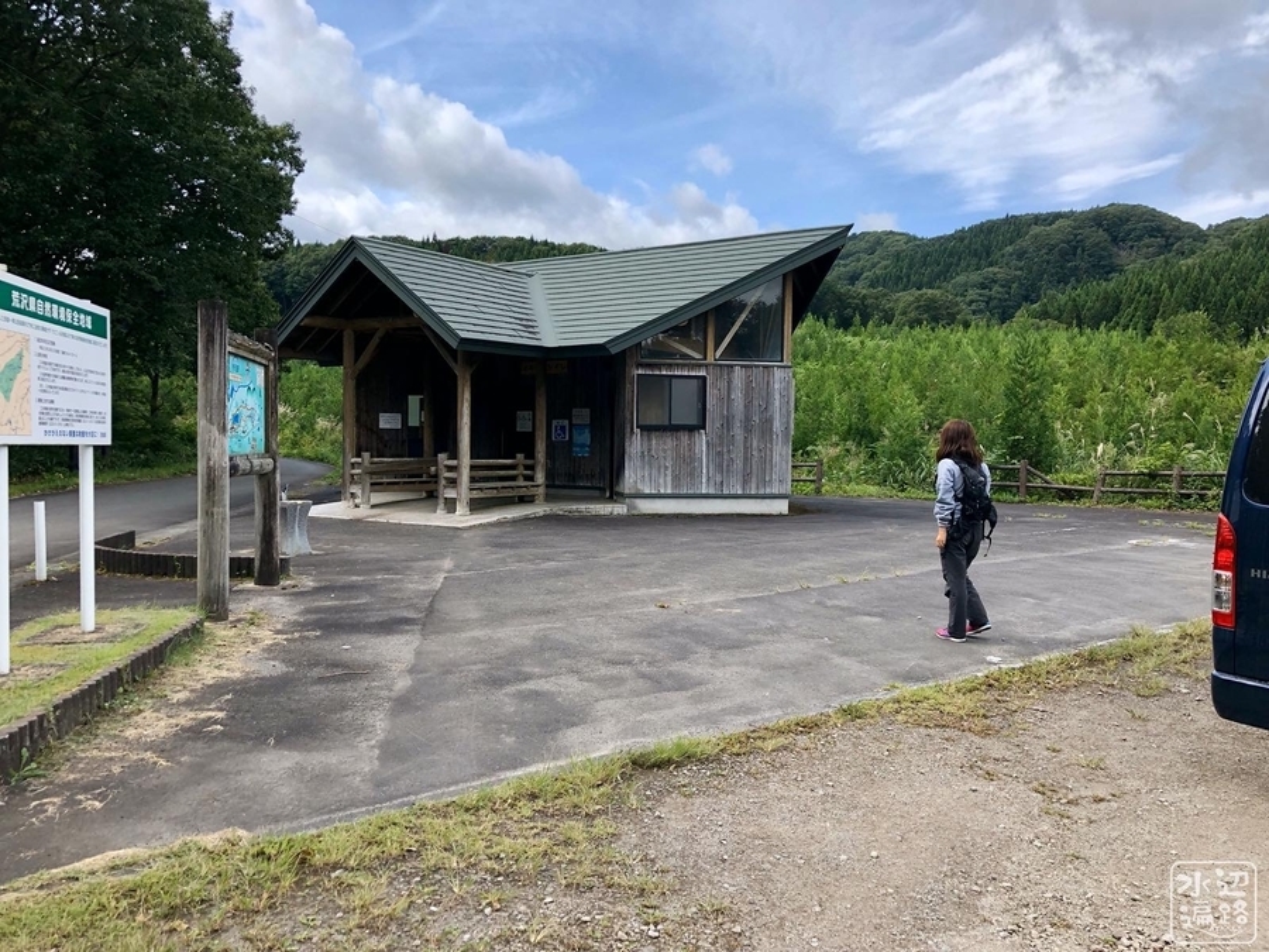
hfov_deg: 63.4
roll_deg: -0.6
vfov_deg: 49.7
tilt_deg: -0.1
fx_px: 1026
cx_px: 634
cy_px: 476
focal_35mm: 28
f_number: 1.8
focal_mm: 4
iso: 20
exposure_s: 1/979
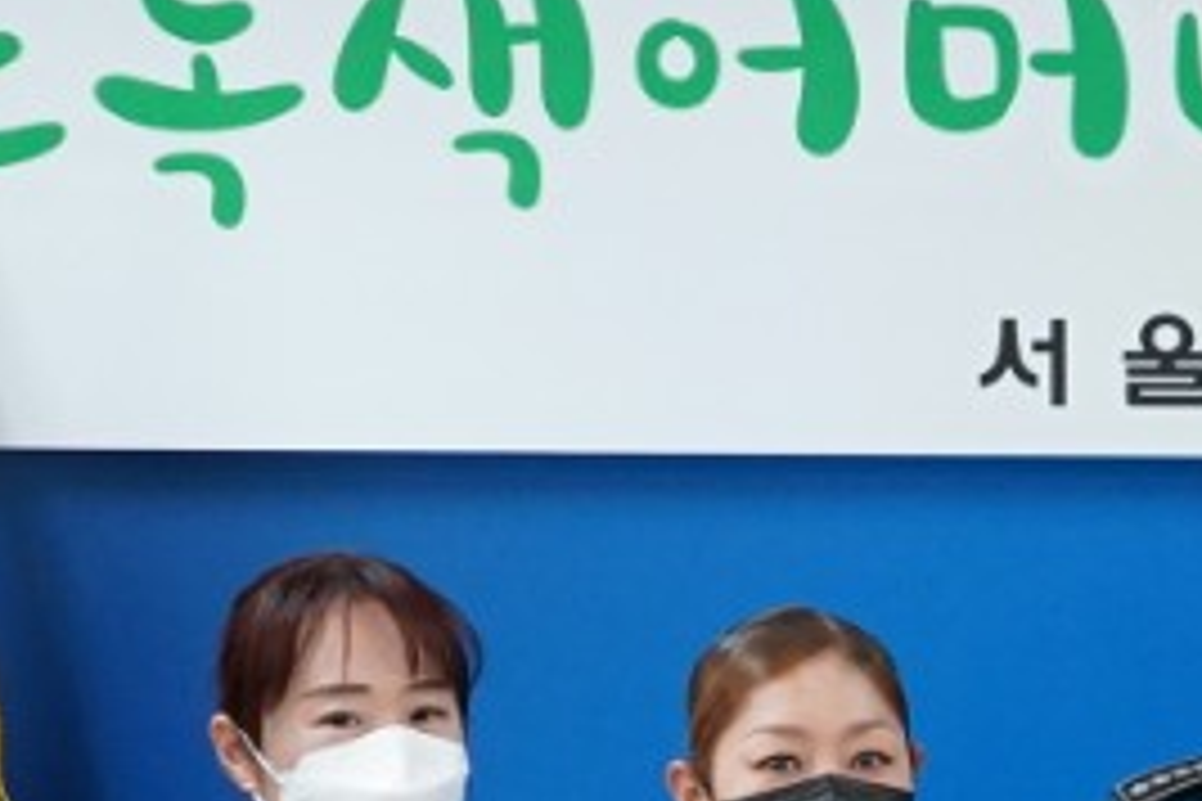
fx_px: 4474
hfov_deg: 15.0
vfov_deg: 10.0
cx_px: 1292
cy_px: 1105
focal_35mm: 134
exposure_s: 1/161
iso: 3200
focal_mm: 28
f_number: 3.5
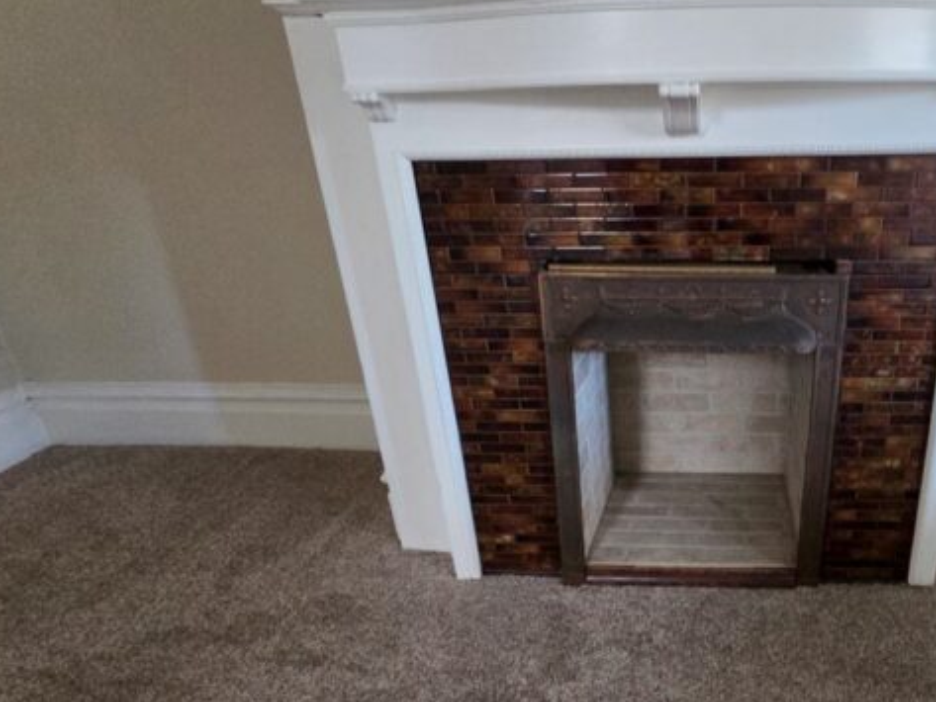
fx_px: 595
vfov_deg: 60.6
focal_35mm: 22
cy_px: 417
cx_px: 704
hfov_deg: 71.1
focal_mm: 2.2
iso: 1000
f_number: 2.2
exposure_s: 1/60
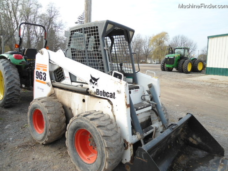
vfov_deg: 53.1
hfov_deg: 67.3
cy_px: 86
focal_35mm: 26
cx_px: 114
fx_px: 171
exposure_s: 1/500
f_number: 2.8
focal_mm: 4.7
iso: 80
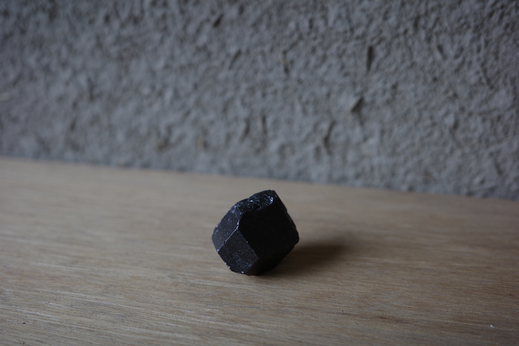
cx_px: 260
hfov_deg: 48.5
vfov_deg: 33.4
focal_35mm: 40
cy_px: 173
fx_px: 577
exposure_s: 1/80
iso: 200
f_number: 2.8
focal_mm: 26
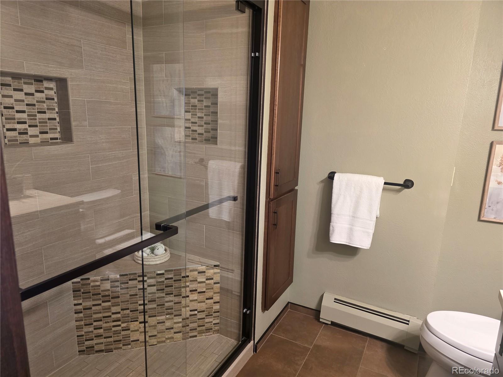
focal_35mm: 23
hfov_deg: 73.9
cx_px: 252
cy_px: 188
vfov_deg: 58.9
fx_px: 334
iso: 640
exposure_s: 1/120
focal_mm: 6.3
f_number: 1.7
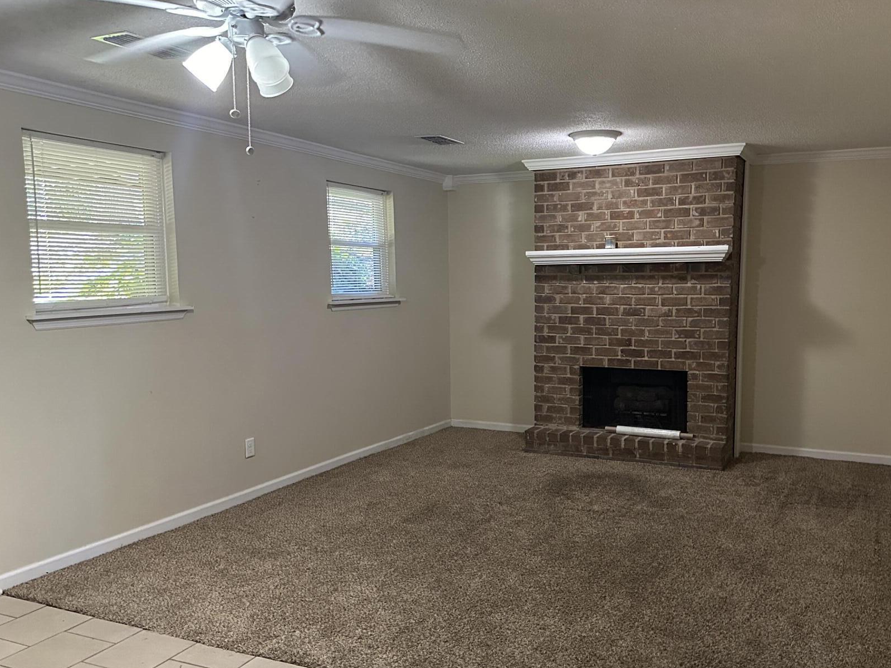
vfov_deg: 46.7
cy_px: 363
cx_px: 509
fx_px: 772
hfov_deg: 59.7
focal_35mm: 30
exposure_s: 1/60
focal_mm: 6.86
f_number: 1.78
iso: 640
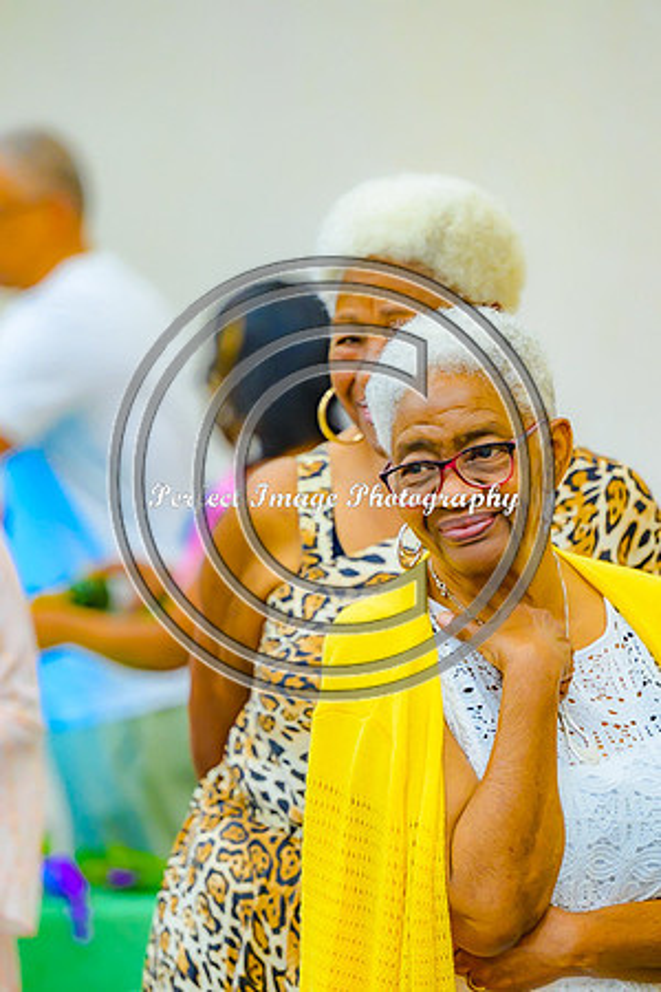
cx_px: 330
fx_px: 6389
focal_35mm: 232
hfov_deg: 5.9
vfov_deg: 8.9
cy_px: 496
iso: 900
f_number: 2.8
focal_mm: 155
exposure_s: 1/125
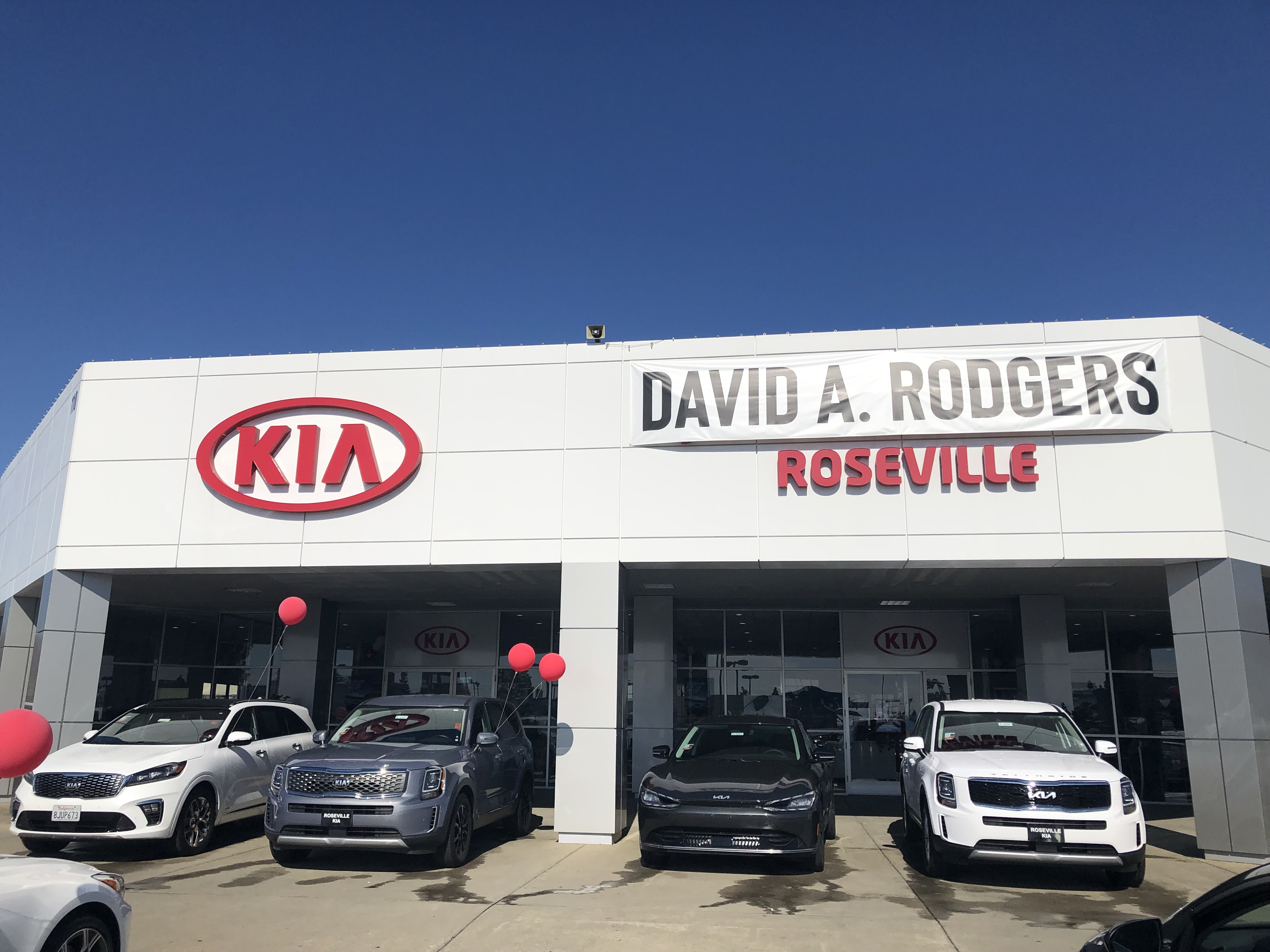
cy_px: 476
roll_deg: -0.2
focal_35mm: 28
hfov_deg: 63.4
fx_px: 1027
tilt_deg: +12.4
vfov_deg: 49.7
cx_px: 635
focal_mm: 3.99
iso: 25
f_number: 1.8
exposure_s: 1/6098
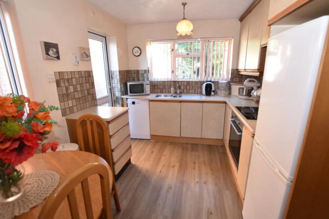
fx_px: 146
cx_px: 169
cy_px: 110
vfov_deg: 73.7
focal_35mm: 16
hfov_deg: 96.7
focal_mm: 10
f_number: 4
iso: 800
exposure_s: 1/60
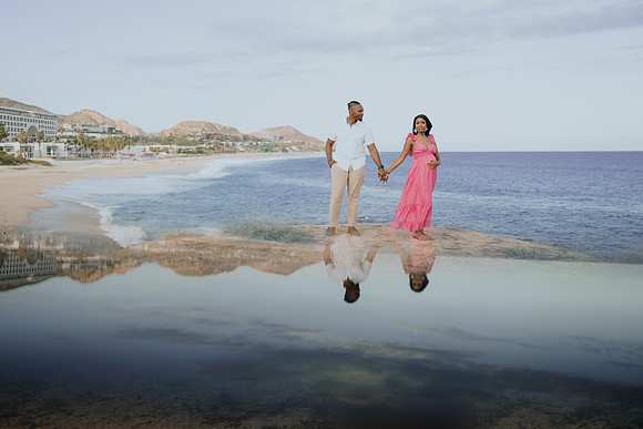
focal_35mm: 36
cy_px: 214
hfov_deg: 53.5
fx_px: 638
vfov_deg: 37.2
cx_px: 325
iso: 50
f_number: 1.8
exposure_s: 1/640
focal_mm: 35
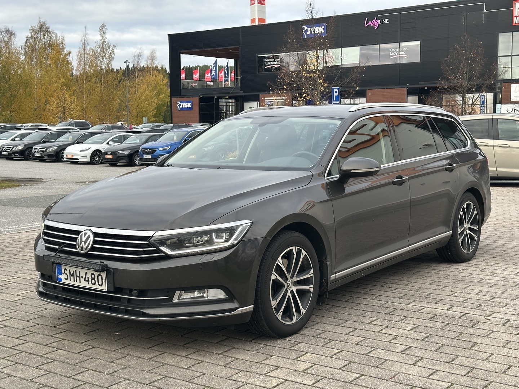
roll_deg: +0.6
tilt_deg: -5.9
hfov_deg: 39.7
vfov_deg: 30.3
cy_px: 194
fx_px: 720
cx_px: 260
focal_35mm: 48
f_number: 1.78
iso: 64
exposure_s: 1/428
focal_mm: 6.86
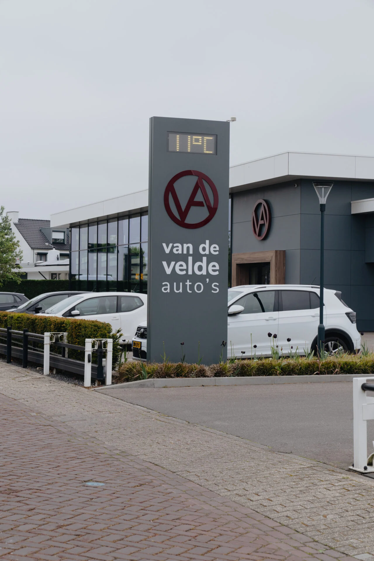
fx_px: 1091
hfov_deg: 19.5
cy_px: 280
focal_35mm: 70
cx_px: 187
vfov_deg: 28.8
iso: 800
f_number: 8
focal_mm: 70
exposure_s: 1/400
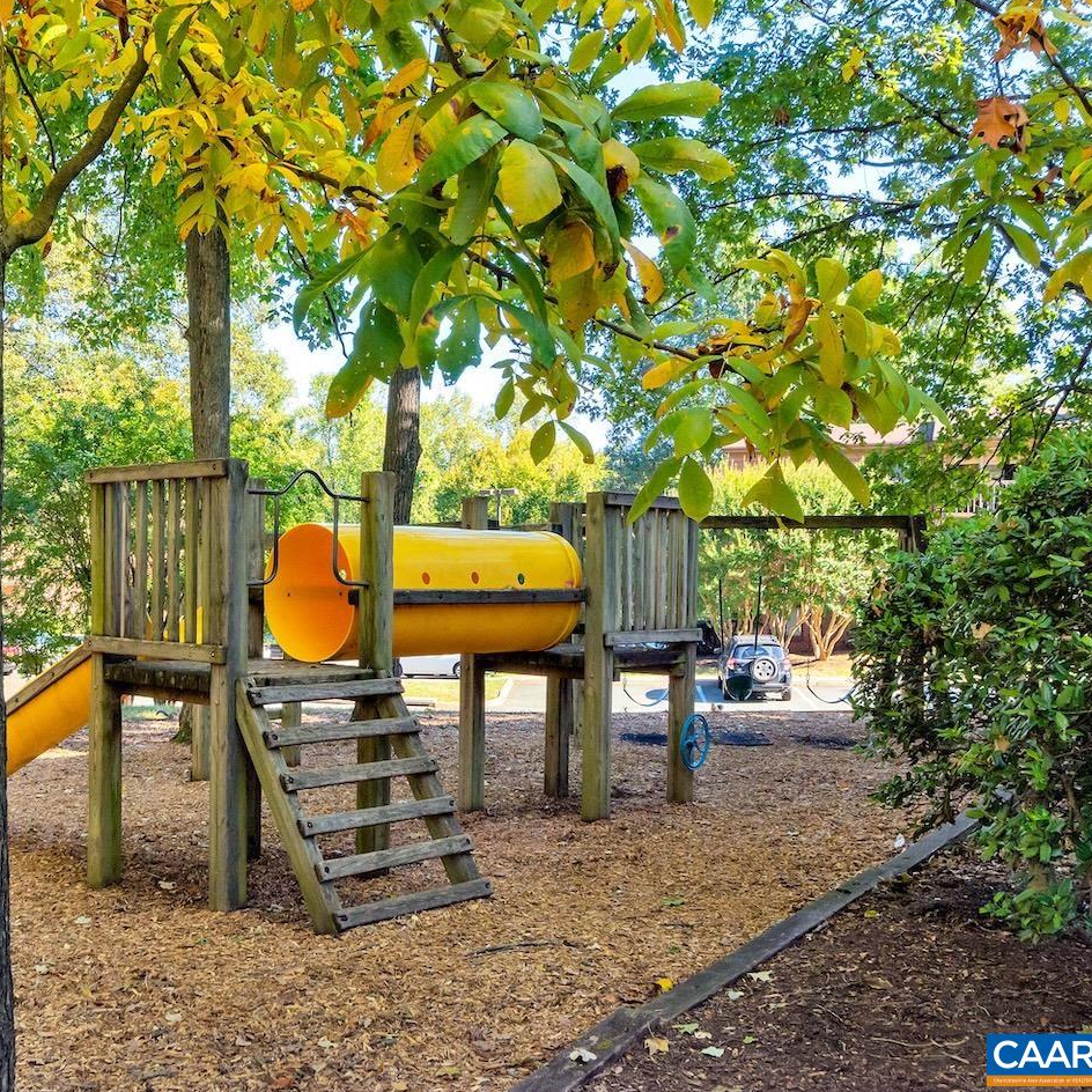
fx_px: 1249
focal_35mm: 35
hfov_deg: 45.7
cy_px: 540
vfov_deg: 47.2
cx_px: 281
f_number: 8
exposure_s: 1/320
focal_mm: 18
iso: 800
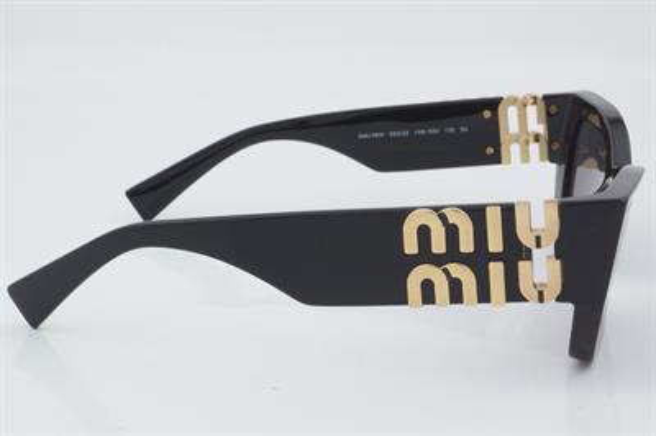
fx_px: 1366
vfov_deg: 18.2
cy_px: 218
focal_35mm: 75
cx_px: 328
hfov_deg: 27.0
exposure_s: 1/3
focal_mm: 50
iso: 100
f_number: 32
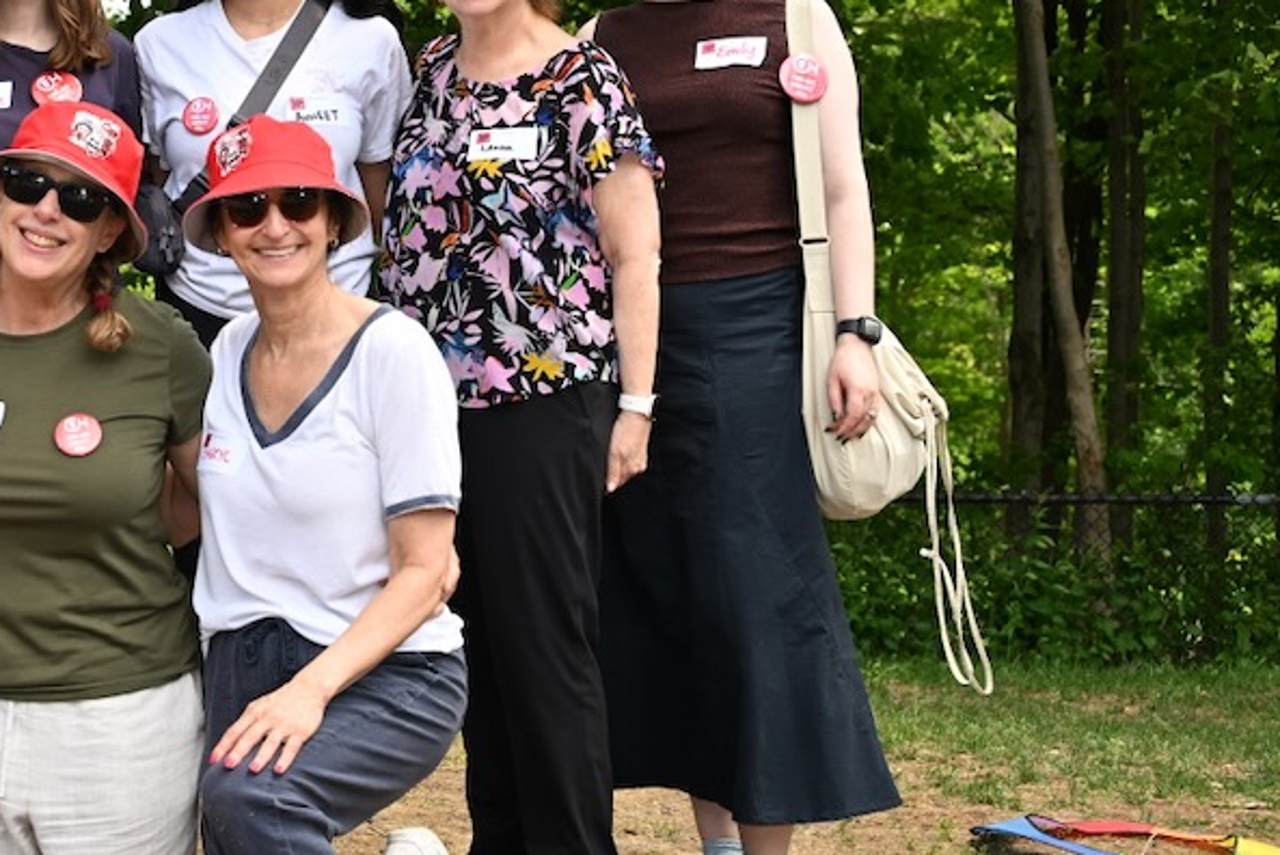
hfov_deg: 23.7
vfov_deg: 16.7
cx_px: 6
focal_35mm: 82
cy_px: 341
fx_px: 2917
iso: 180
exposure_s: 1/200
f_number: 5
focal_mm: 38
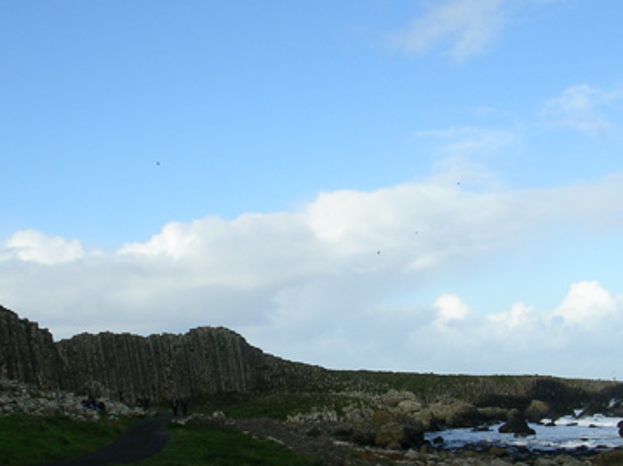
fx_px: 1223
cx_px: 266
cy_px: 306
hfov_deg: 28.5
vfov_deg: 21.5
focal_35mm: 68
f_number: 5.6
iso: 50
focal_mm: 5.8
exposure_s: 1/256
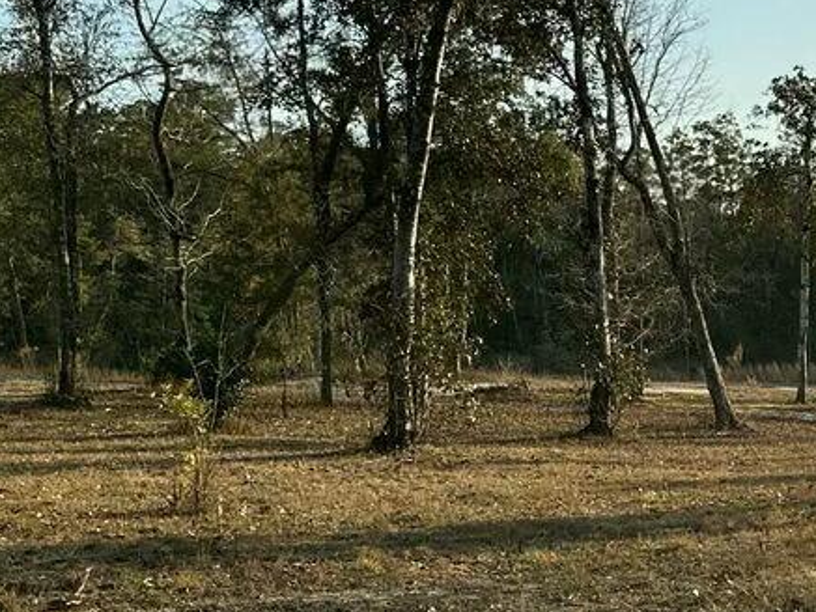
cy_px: 328
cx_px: 1060
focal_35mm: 75
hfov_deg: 23.1
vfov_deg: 19.6
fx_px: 1768
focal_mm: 6.86
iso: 80
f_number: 1.78
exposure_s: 1/2882
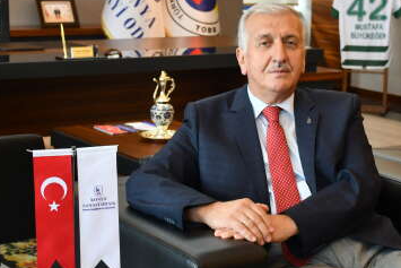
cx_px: 262
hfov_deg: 22.8
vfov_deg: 15.3
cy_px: 49
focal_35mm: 89
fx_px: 992
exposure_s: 1/50
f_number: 4
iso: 320
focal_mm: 30
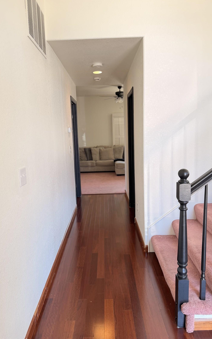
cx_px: 104
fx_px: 240
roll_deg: +2.1
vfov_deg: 70.4
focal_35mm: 26
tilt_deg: -7.7
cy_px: 166
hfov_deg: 47.6
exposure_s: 1/60
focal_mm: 6.76
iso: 125
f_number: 1.78
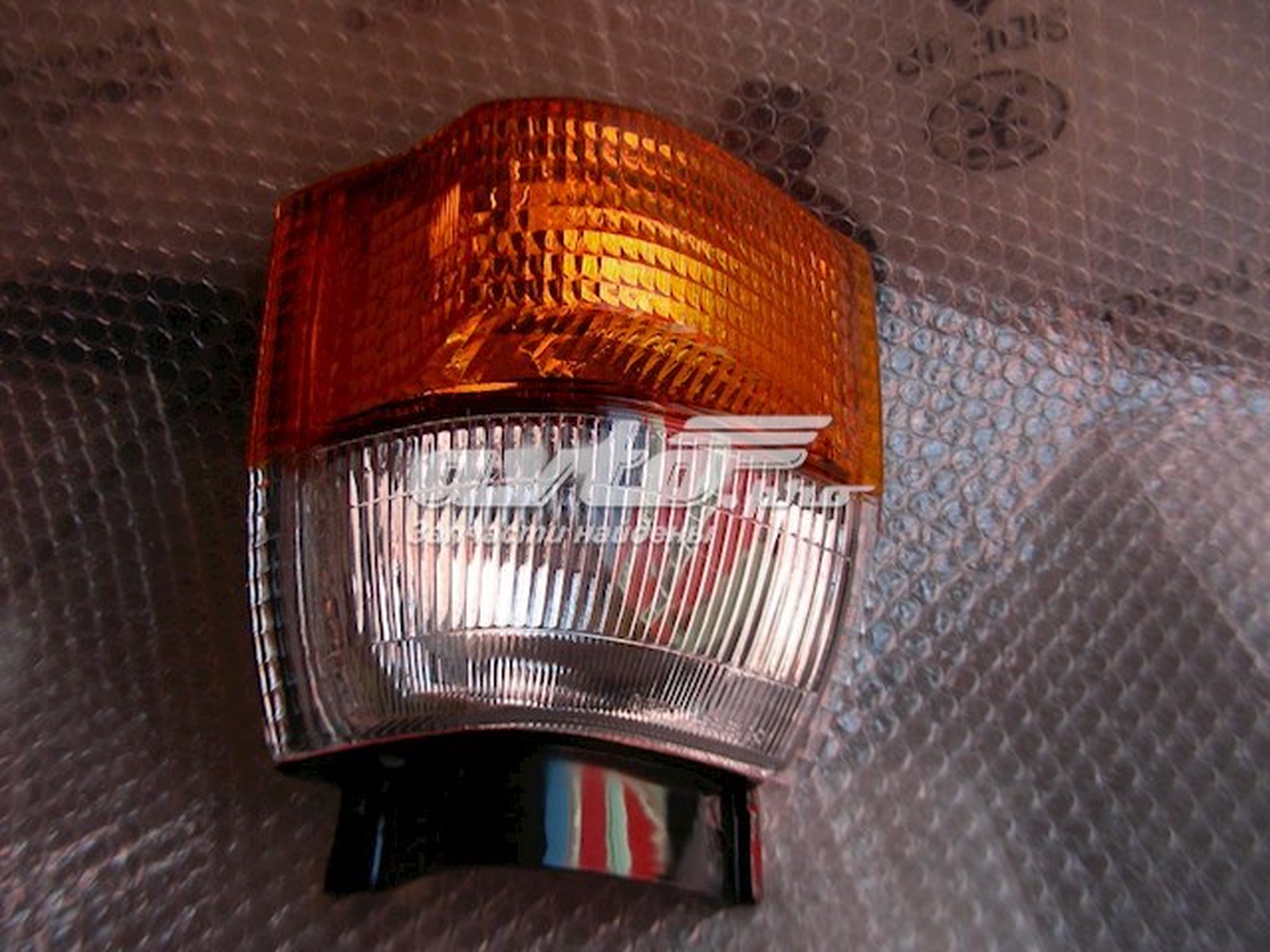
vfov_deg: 37.7
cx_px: 635
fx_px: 1394
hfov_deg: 49.0
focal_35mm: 38
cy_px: 476
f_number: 3.5
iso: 50
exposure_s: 1/112
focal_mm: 6.3
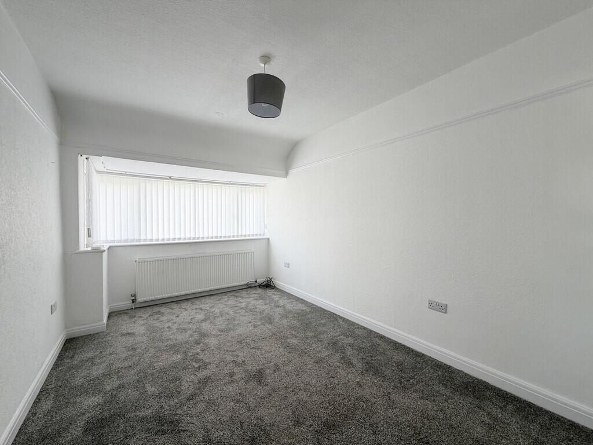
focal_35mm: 14
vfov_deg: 85.7
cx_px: 296
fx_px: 240
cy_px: 222
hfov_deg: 102.1
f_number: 2.2
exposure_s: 1/121
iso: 80
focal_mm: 2.2
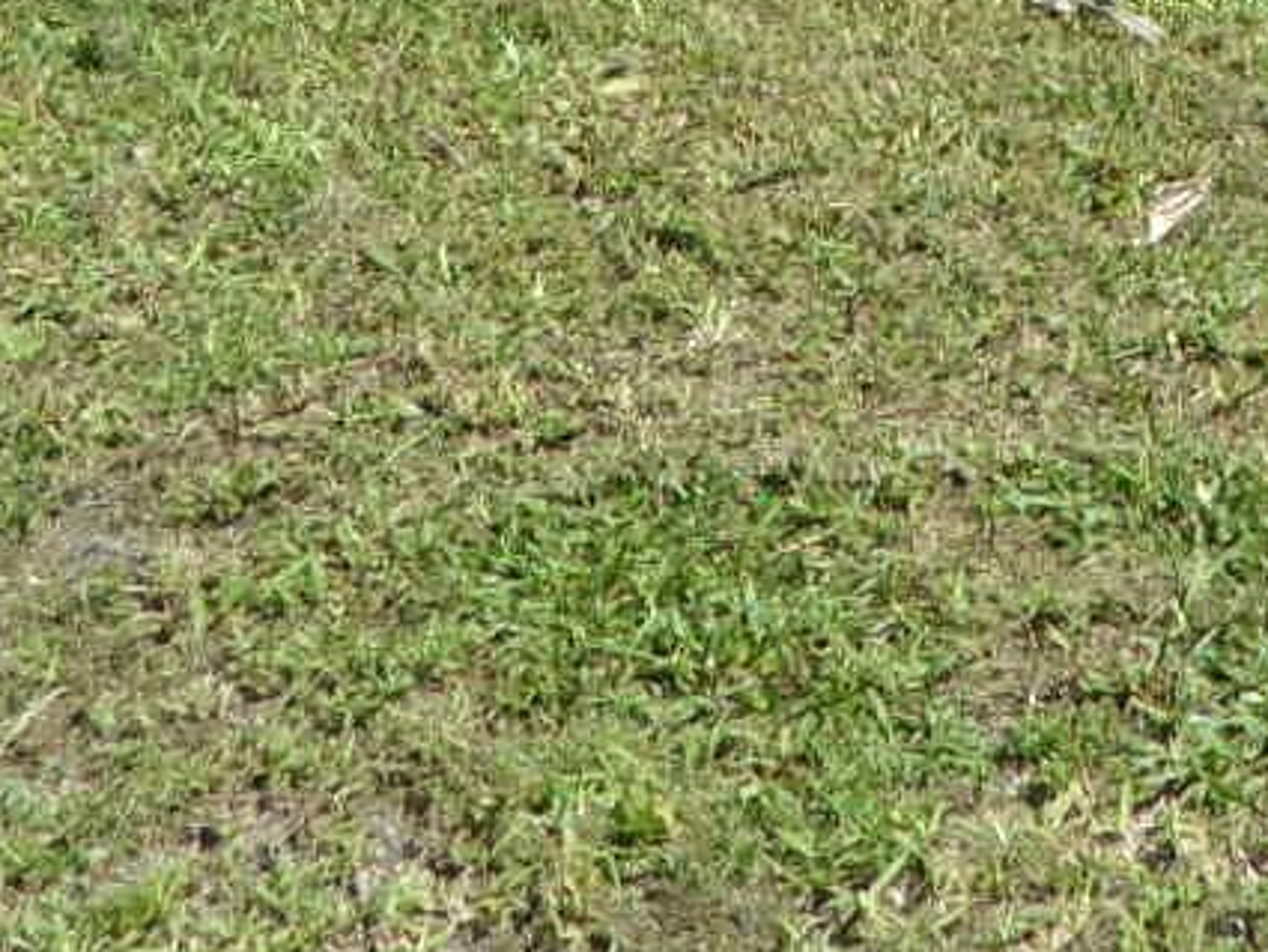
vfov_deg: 10.2
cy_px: -1215
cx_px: 1164
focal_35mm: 130
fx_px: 4763
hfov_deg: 15.0
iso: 80
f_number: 3.5
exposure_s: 1/750
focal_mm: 4.9
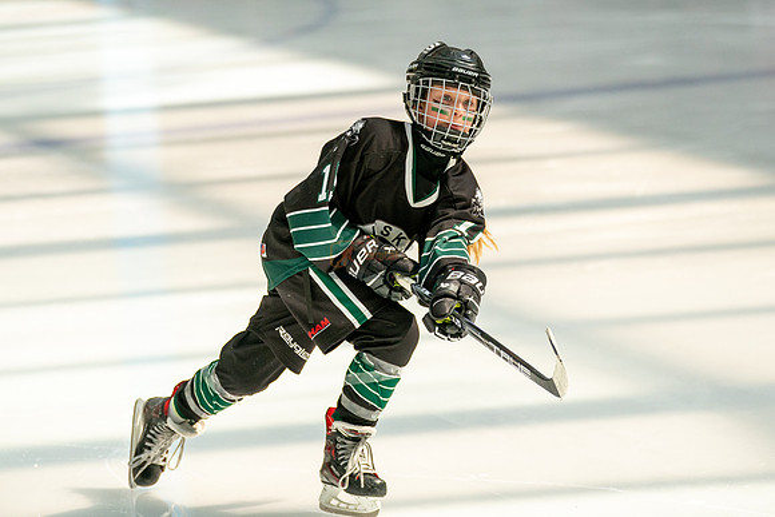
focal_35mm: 275
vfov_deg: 5.0
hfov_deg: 7.5
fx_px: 5911
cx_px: 329
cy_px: 157
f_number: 3.5
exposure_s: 1/4000
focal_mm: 197
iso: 1600
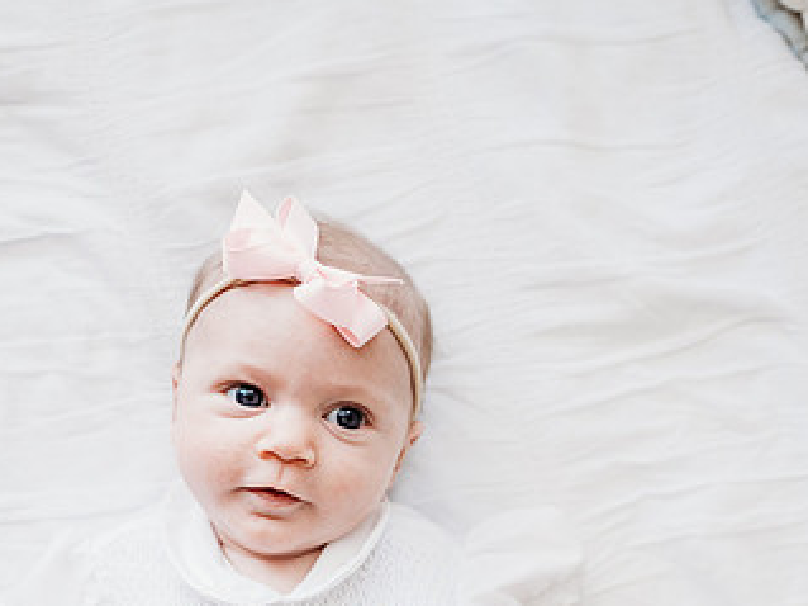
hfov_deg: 44.6
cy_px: 486
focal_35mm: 42
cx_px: 337
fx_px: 980
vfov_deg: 33.3
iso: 1000
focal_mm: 24
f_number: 2.8
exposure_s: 1/100
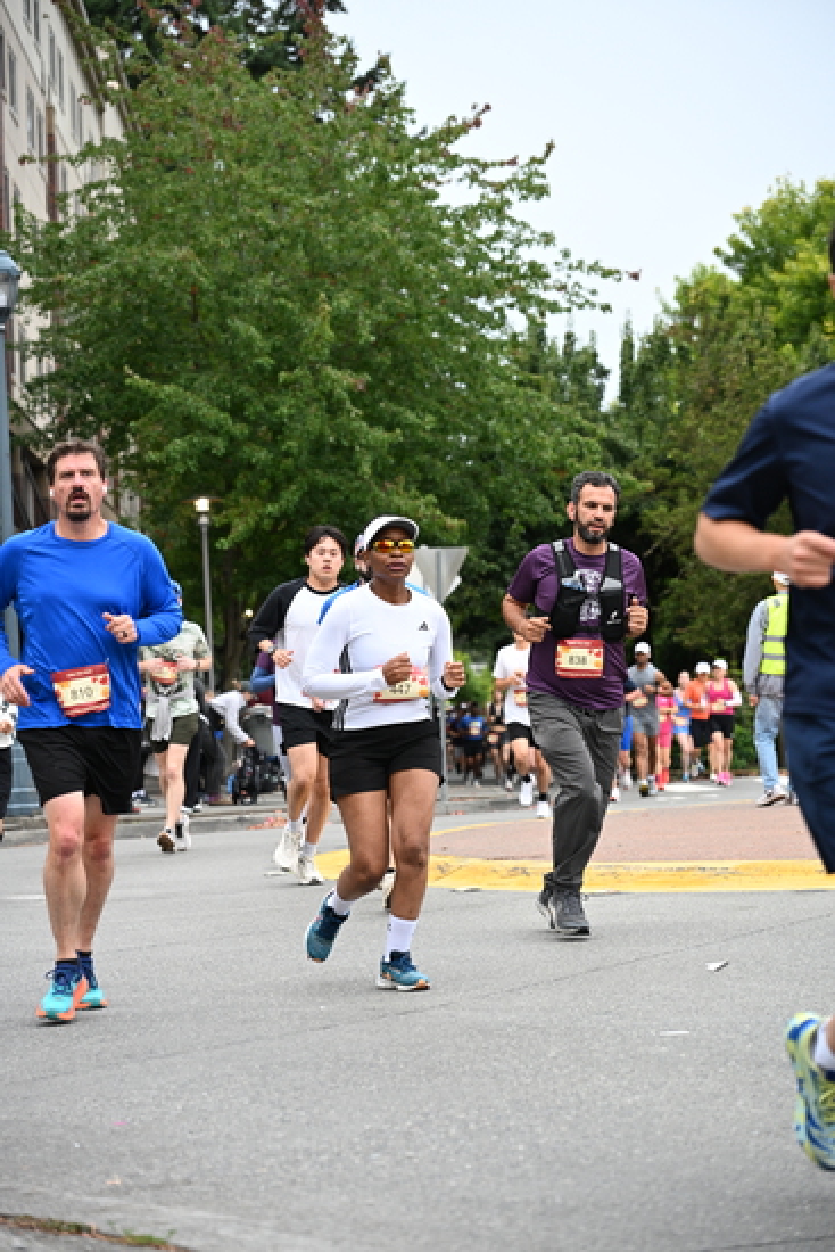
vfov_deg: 23.9
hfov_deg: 16.1
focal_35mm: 85
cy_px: 626
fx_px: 2955
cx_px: 418
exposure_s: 1/800
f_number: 4
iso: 1600
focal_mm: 85
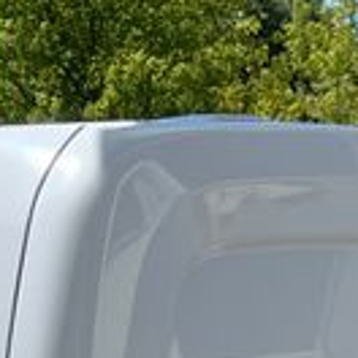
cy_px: 890
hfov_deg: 9.7
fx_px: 2083
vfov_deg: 8.8
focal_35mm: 178
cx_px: -14
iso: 50
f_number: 1.6
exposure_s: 1/3623
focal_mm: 5.1
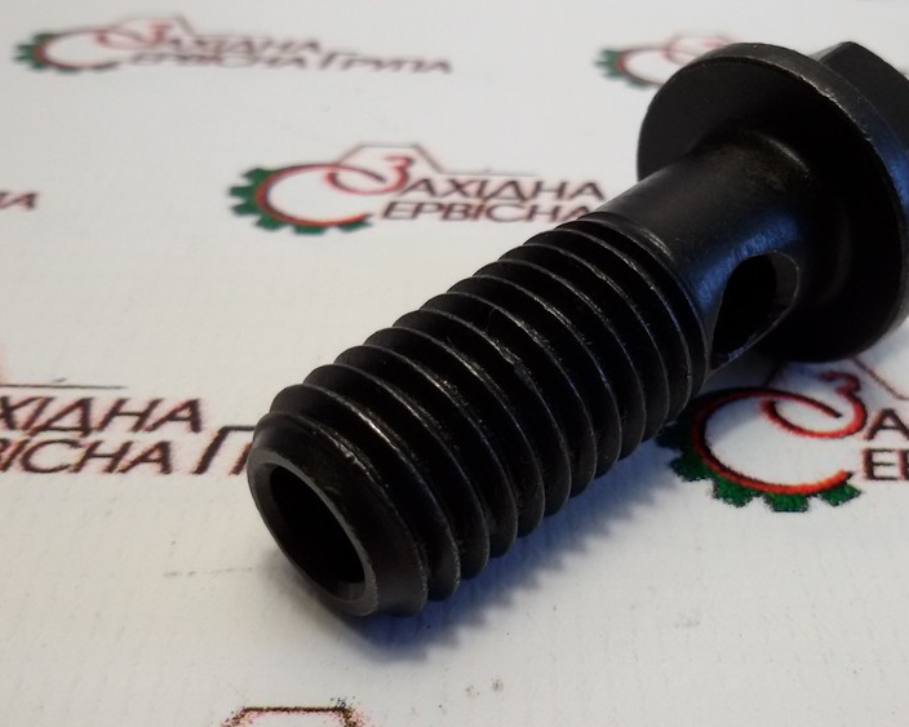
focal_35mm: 43
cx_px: 569
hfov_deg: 42.6
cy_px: 373
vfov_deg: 34.9
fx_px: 1157
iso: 80
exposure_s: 1/100
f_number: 2.4
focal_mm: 2.93
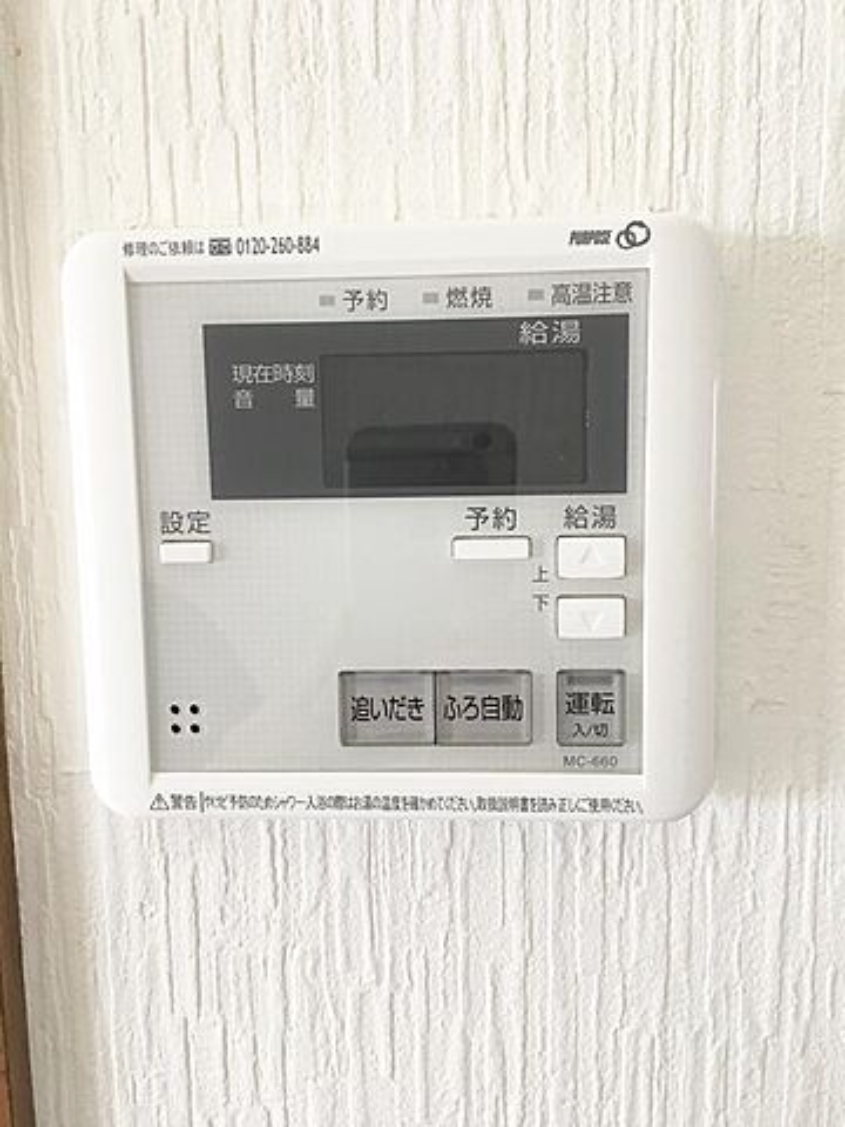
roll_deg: +0.8
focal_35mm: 29
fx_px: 944
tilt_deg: -7.1
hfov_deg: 48.2
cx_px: 422
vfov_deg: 61.7
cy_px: 564
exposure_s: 1/33
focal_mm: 4.15
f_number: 2.2
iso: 80
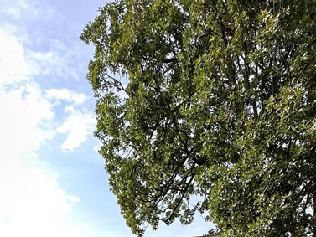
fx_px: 347
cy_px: 333
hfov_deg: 48.8
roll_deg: +2.6
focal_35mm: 38
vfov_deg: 28.3
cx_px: 136
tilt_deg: +5.6
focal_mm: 2.22
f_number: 2.2
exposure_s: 1/367
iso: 40
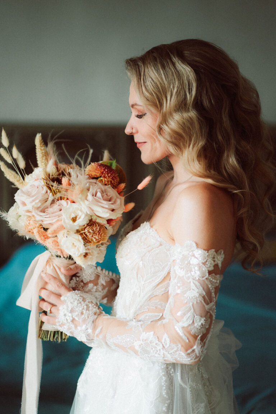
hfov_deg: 16.1
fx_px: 977
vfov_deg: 23.9
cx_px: 138
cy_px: 207
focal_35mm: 85
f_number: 2
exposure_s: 1/1600
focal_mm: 85
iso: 800
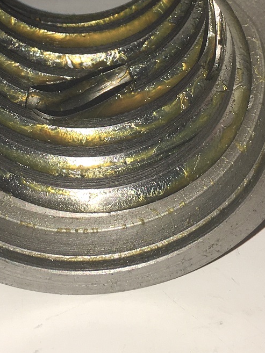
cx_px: 92
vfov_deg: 21.2
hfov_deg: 16.6
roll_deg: +2.9
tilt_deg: -23.8
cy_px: -7
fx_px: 908
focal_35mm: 89
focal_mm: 4.15
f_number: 2.2
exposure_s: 1/96
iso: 25
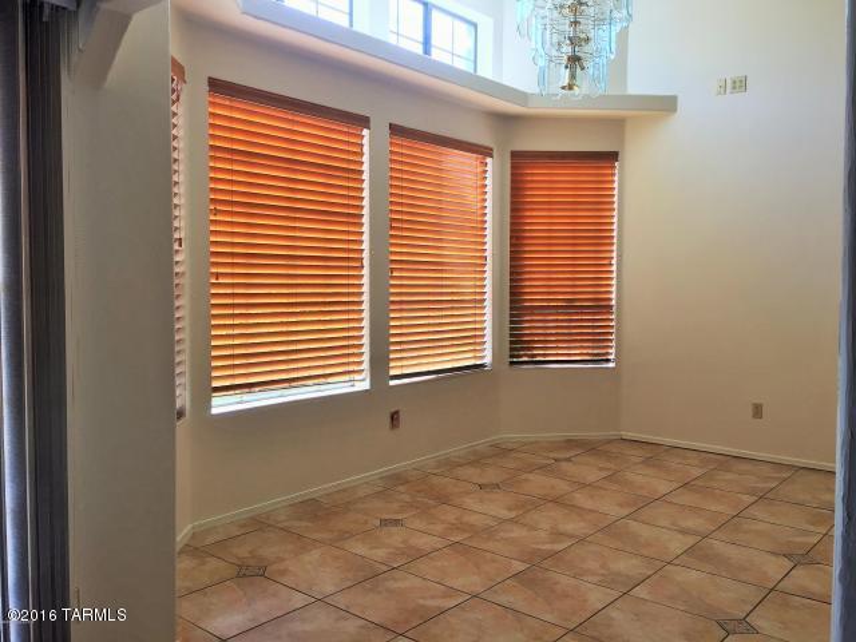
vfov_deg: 48.2
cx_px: 428
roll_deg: -1.8
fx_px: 717
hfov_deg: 61.7
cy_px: 321
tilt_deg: -1.6
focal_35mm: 29
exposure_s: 1/142
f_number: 2.2
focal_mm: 4.15
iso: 32
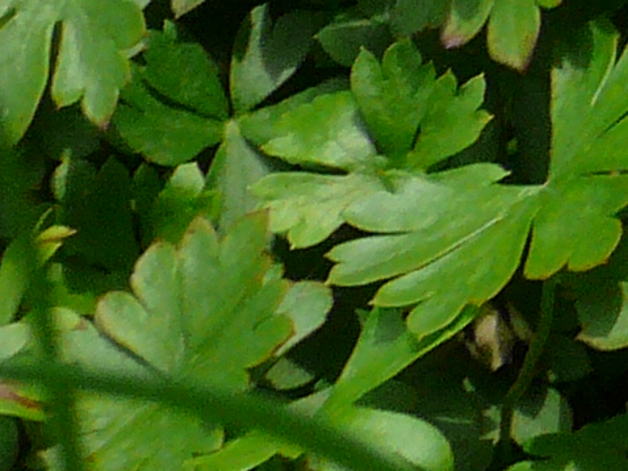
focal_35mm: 656
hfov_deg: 3.0
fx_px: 11895
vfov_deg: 2.3
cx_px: 1762
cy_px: -555
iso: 100
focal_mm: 16.8
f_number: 5.6
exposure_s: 1/160
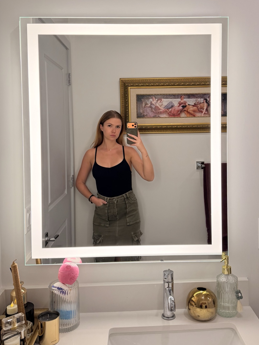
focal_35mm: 32
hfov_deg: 44.2
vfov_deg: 56.7
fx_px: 319
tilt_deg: -2.0
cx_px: 134
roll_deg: +0.1
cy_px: 154
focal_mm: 6.76
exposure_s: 1/189
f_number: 1.78
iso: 100
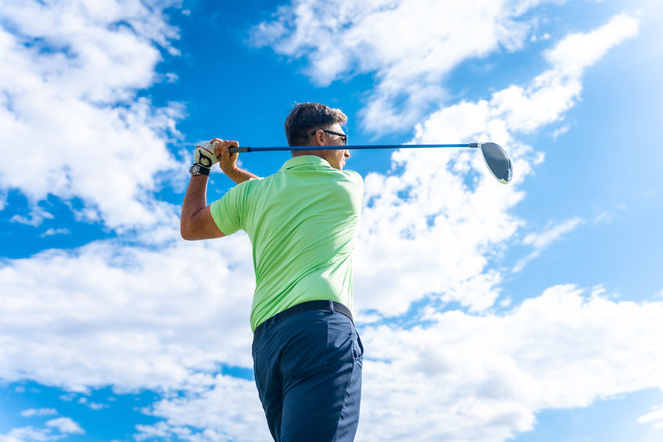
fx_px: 538
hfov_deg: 63.3
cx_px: 332
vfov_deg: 44.7
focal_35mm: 29
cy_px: 221
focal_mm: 29.2
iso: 100
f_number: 2.8
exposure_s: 1/1250
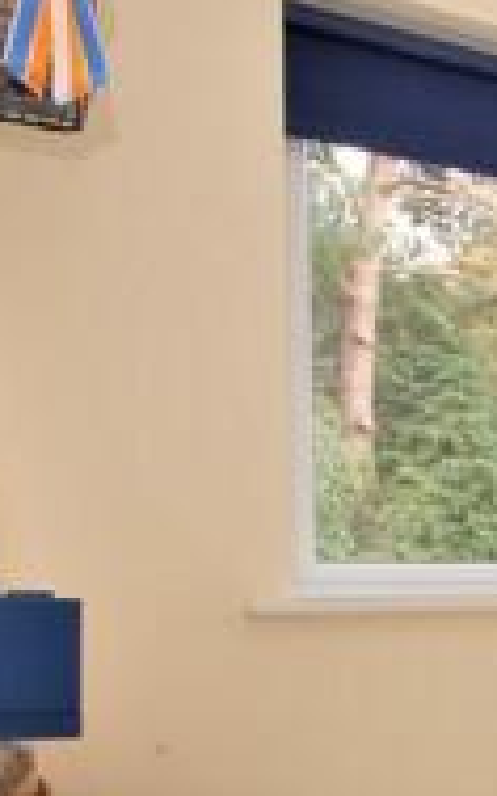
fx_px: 1149
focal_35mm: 53
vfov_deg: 36.8
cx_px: 1093
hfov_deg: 16.2
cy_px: 642
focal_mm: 10
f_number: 5
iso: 200
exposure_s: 1/60
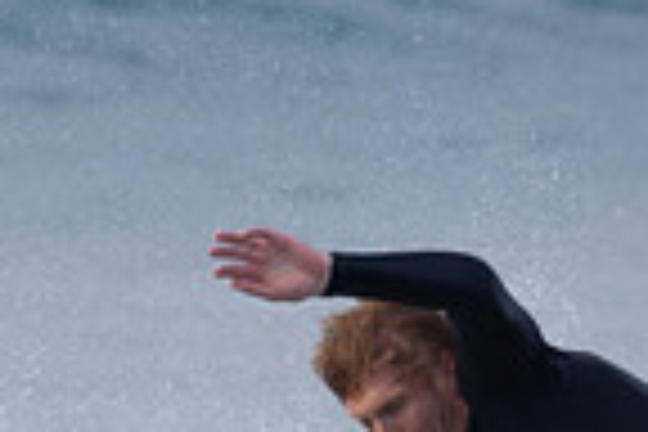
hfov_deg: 1.0
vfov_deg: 0.6
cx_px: 266
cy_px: 664
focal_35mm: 2121
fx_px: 38175
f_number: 5.6
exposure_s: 1/1000
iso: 720
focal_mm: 350
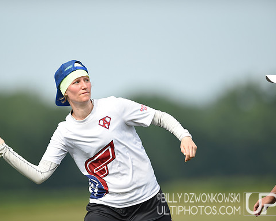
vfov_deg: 3.4
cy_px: 110
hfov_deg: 4.3
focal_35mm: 455
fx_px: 3715
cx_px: 120
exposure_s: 1/1000
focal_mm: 400
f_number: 2.8
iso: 100
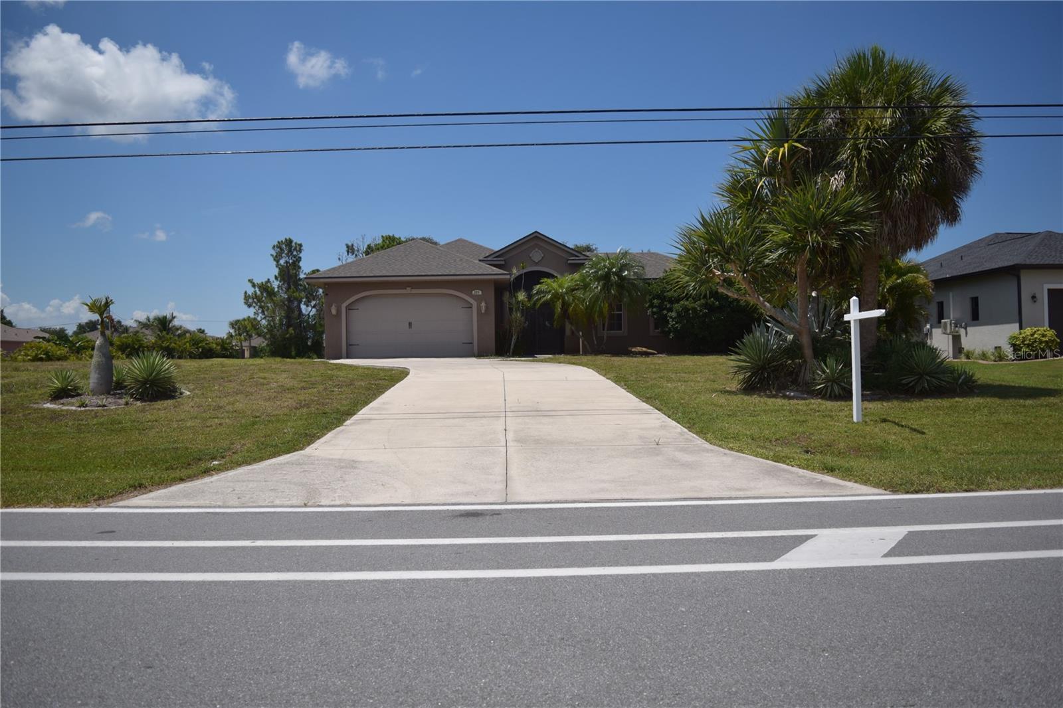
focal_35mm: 27
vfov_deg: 47.9
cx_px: 532
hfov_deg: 67.4
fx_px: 797
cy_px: 354
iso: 180
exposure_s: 1/4000
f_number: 3.5
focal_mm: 18
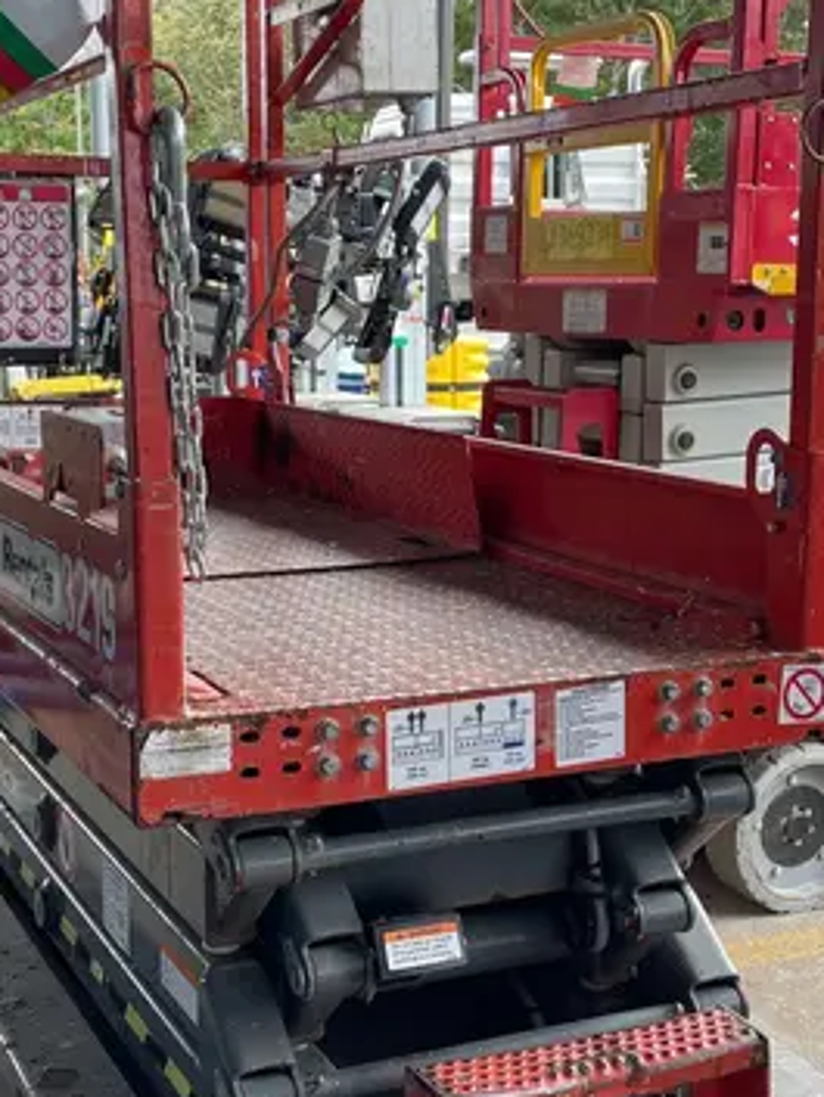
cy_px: 617
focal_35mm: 54
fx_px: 1713
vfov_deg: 35.5
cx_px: 410
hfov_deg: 27.0
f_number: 1.6
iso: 32
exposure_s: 1/179
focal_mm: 4.2
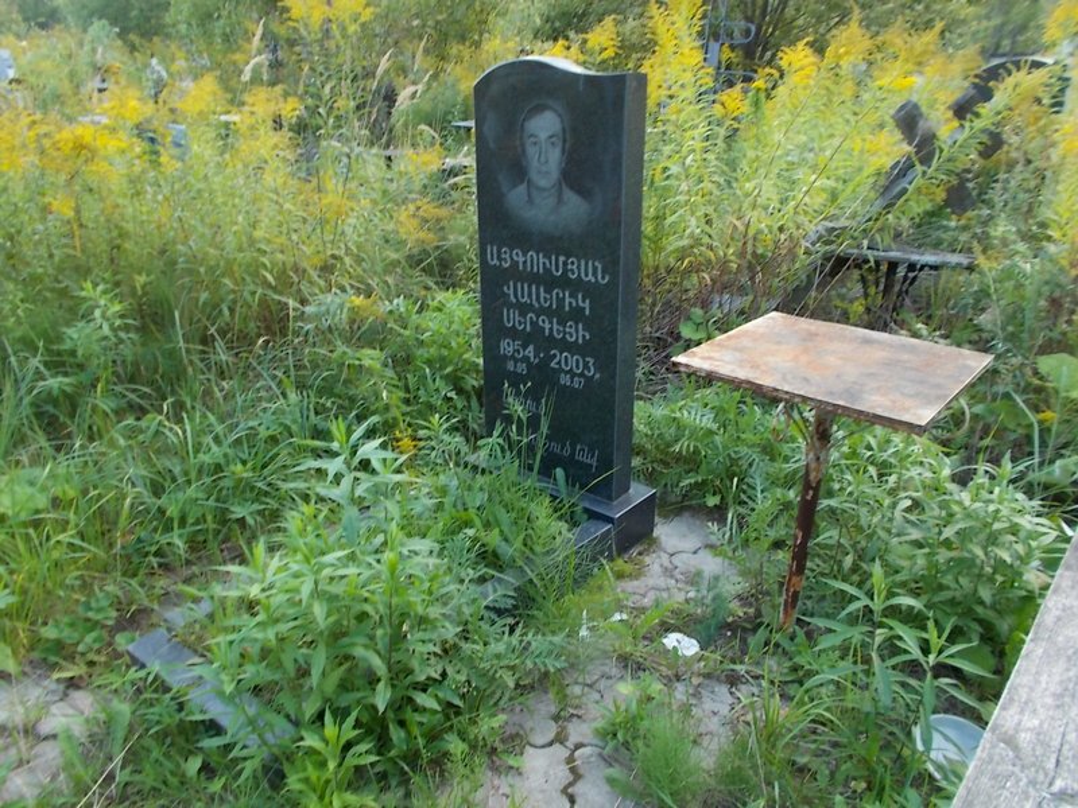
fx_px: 810
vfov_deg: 53.1
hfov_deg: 67.3
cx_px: 539
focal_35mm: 26
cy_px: 404
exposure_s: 1/25
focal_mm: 4.6
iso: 100
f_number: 3.2
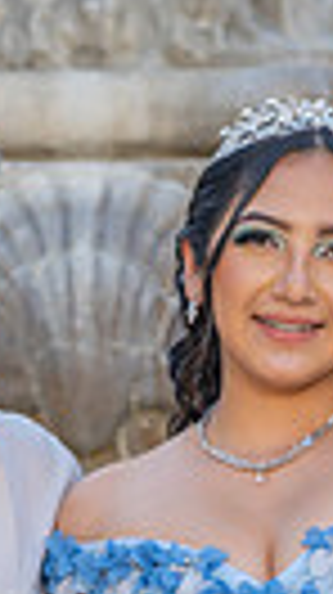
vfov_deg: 10.7
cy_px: 810
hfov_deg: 6.1
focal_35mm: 197
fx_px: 3100
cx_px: 140
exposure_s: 1/200
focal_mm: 55
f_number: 4
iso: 200
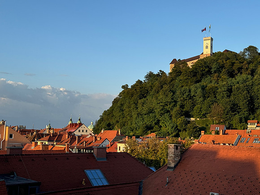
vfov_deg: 30.3
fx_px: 361
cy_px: 98
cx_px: 130
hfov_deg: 39.7
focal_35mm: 48
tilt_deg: +5.2
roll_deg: -1.1
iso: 64
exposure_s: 1/1427
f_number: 1.78
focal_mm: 6.76
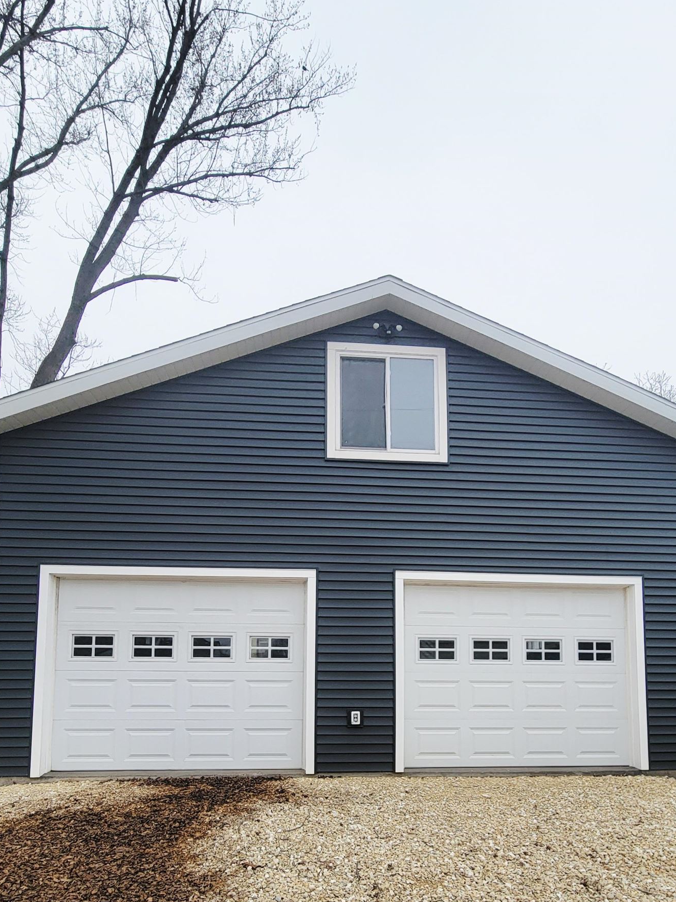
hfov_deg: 74.3
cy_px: 514
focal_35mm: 17
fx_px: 443
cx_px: 387
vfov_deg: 90.5
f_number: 2.2
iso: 50
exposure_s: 1/1429
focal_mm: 2.2
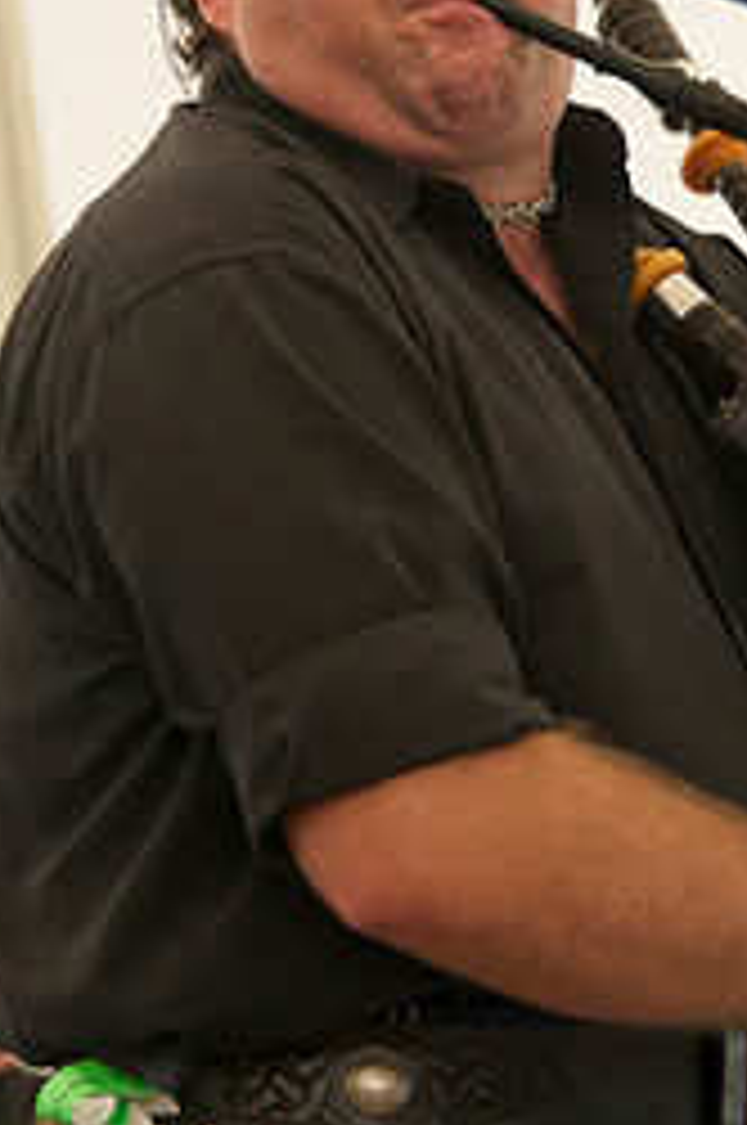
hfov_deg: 7.7
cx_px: 382
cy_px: 279
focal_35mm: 178
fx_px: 5555
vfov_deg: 11.5
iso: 400
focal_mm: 66
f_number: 5.3
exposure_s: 1/200
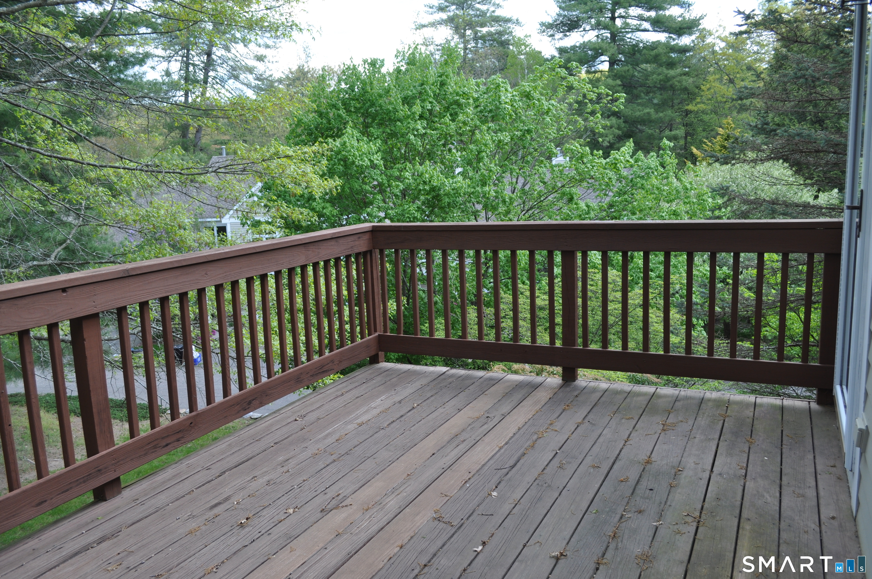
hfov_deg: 62.0
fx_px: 726
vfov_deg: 43.5
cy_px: 290
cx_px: 436
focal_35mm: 30
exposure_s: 1/160
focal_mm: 20
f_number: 6.3
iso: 200
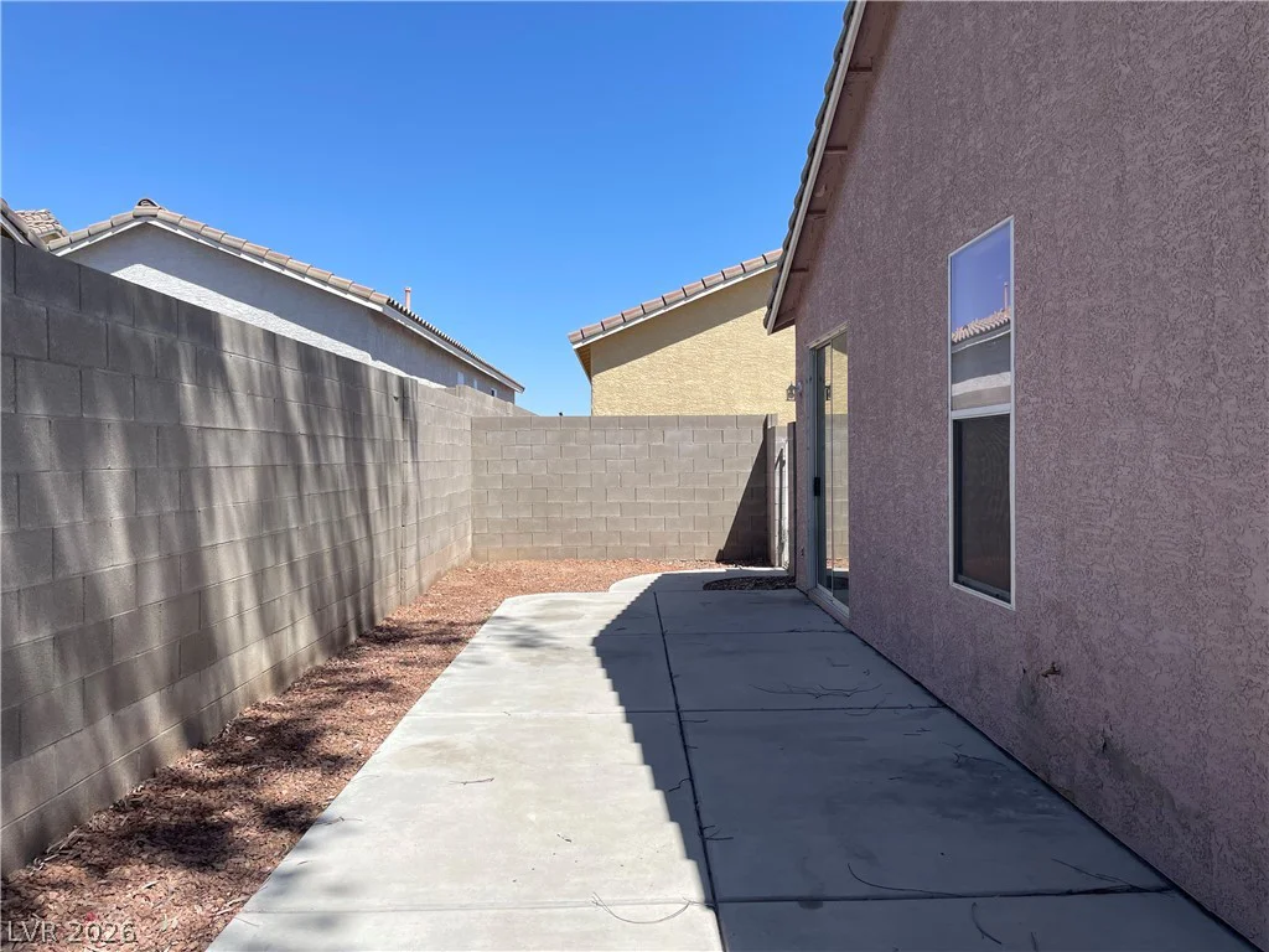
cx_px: 634
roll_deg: +0.6
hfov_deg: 67.3
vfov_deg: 53.1
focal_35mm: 26
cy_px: 476
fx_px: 953
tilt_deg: -0.3
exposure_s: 1/3610
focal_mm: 4.2
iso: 32
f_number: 1.6
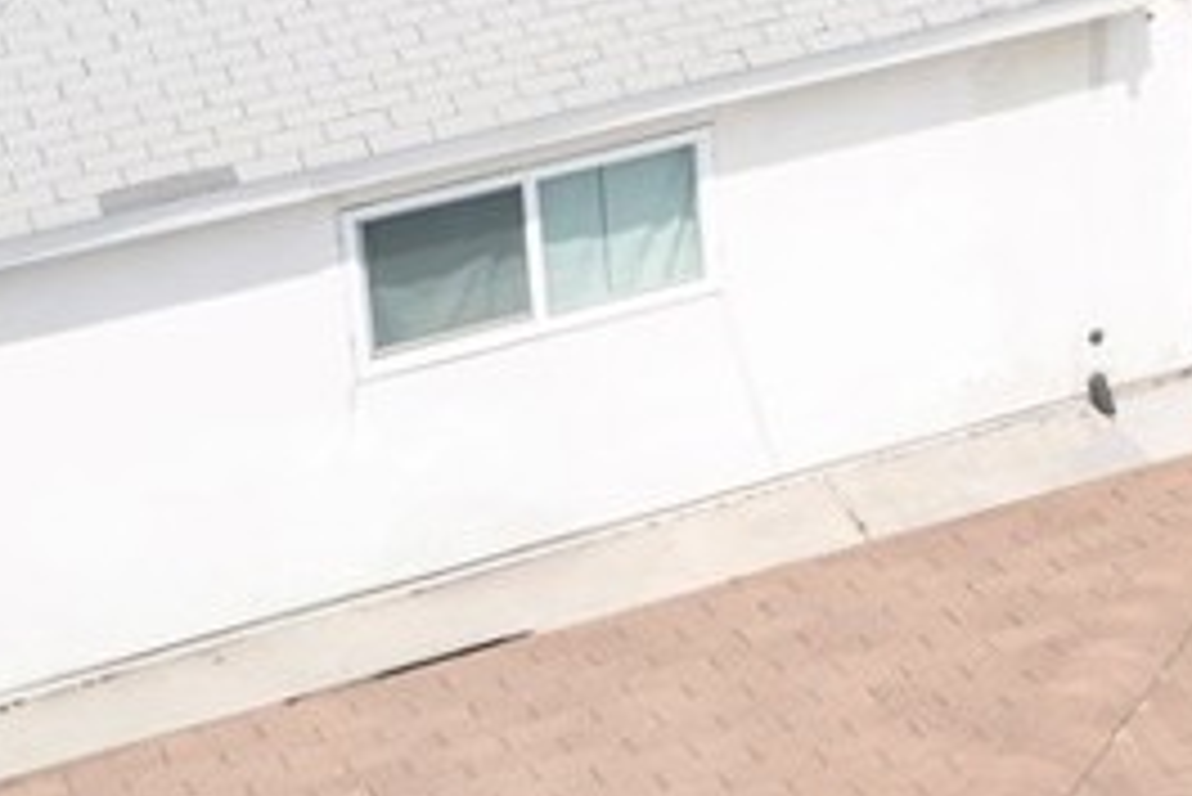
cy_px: -211
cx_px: 895
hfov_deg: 18.8
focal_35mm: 108
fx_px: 3578
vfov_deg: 12.3
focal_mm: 10.26
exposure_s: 1/400
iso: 100
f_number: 5.6
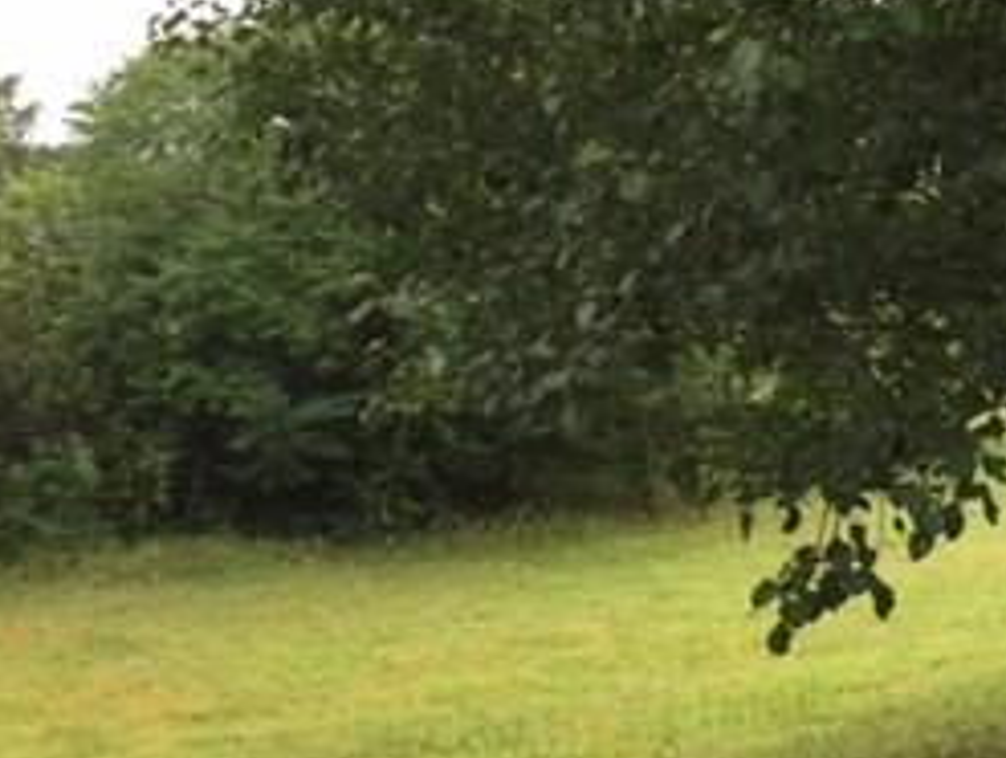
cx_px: 876
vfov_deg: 19.7
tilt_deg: -2.7
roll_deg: -0.9
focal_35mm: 75
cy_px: 367
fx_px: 2183
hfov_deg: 25.3
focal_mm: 4.15
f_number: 2.2
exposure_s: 1/211
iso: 32
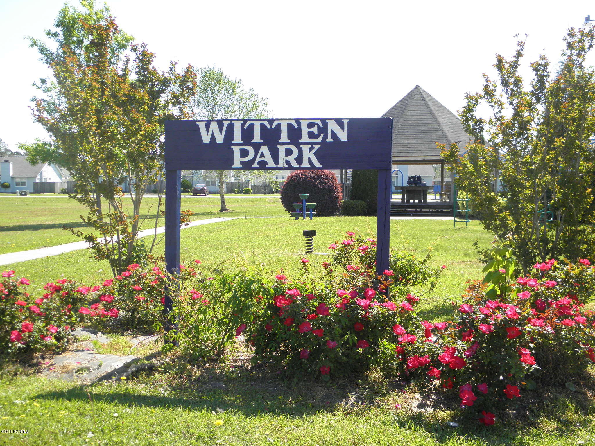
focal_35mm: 39
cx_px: 298
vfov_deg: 36.8
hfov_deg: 47.9
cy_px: 223
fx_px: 670
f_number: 3.8
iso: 100
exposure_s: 1/250
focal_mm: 7.1
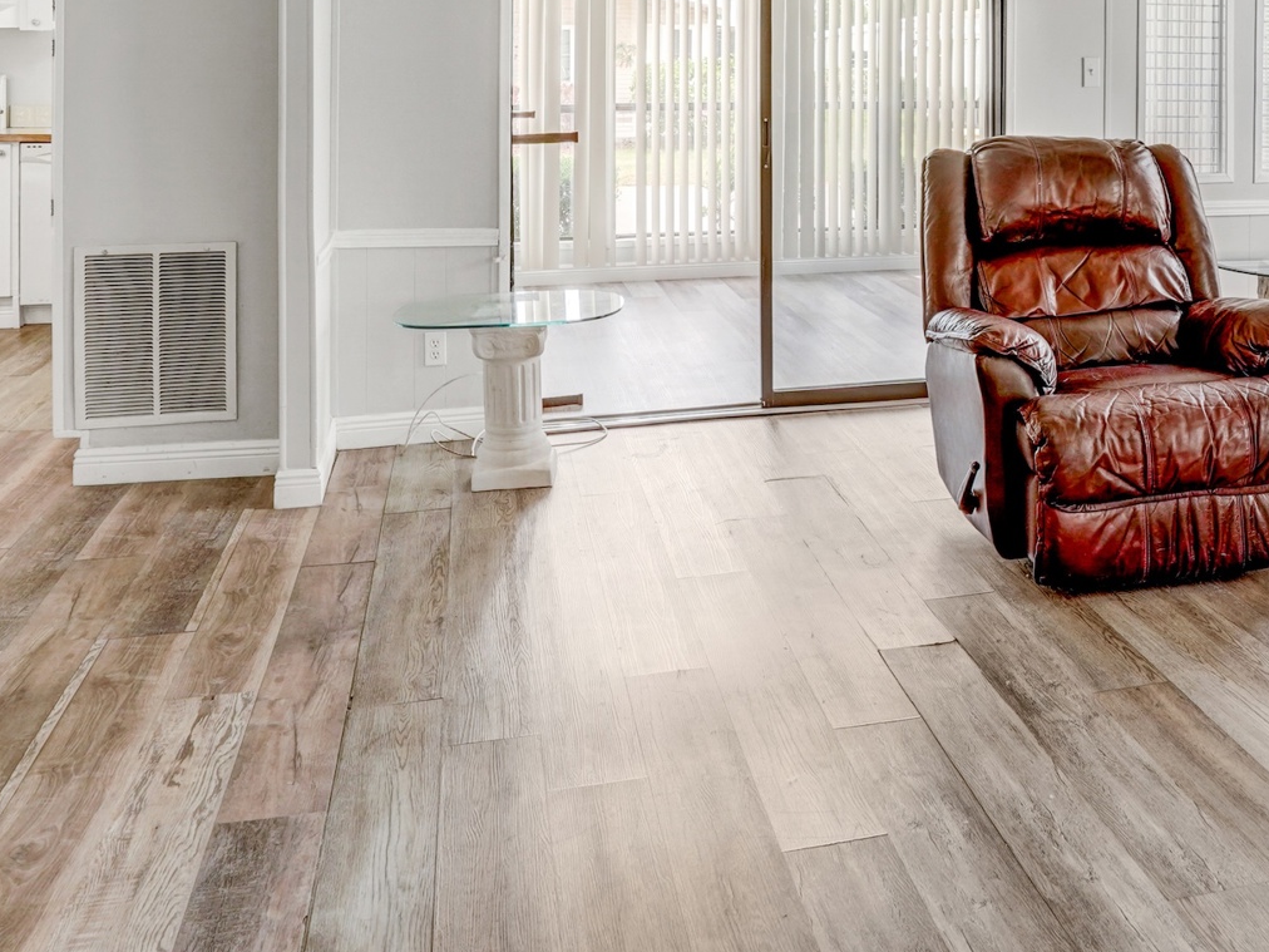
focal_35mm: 38
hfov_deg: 47.9
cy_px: 68
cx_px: 875
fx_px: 1393
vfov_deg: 35.2
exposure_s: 1/25
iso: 400
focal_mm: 16
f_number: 8
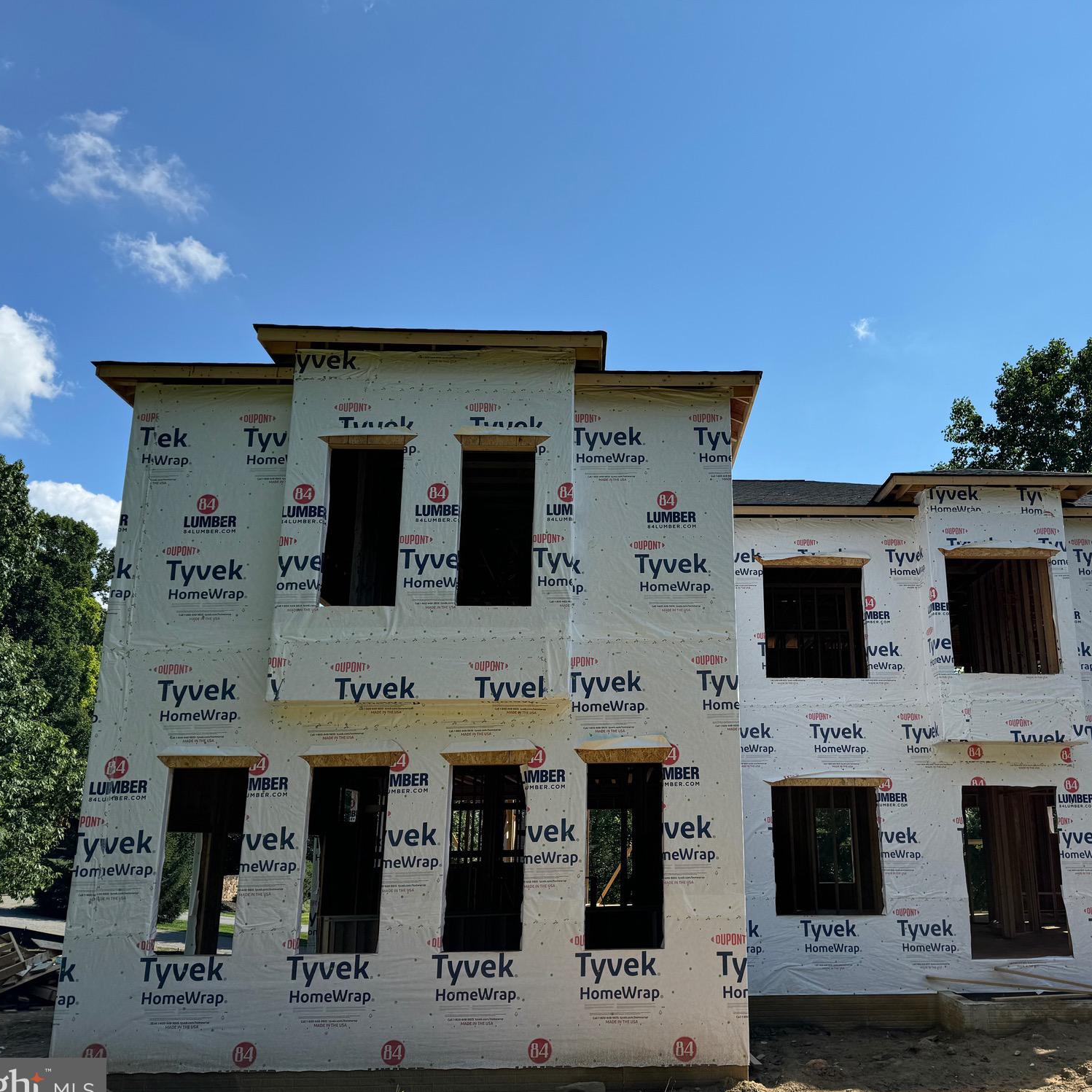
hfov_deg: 55.1
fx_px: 1035
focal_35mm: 29
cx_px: 671
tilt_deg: +15.0
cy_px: 558
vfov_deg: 55.6
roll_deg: +0.2
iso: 80
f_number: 1.78
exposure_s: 1/6410
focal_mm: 6.76
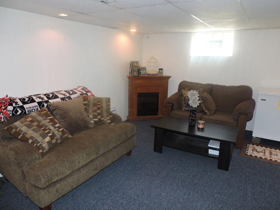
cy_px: 105
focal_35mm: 24
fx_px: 194
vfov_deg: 56.8
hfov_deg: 71.6
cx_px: 140
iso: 200
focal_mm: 4.3
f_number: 3
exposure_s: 1/30
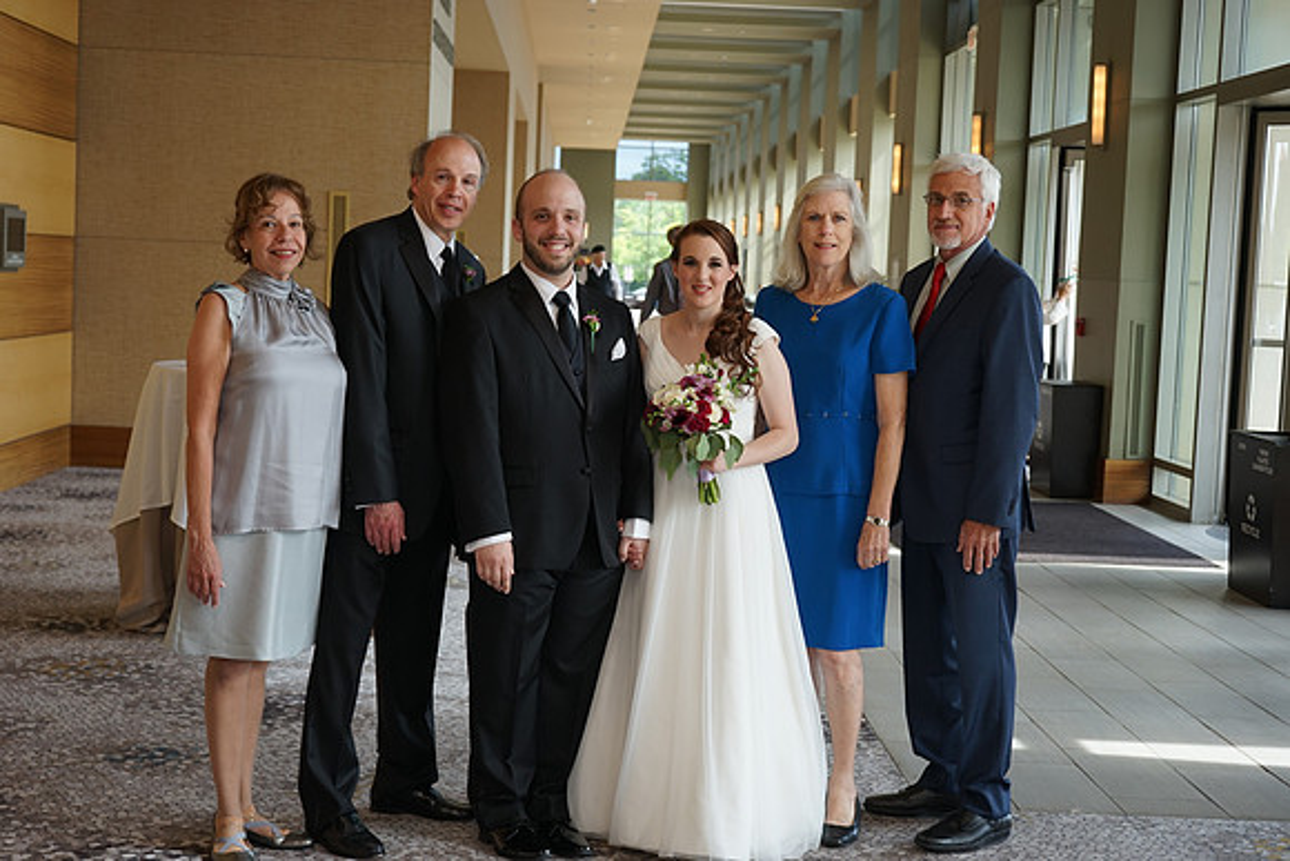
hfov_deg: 36.2
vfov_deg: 24.6
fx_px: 1971
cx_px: 645
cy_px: 430
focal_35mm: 55
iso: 500
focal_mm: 55
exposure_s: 1/160
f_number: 5.6
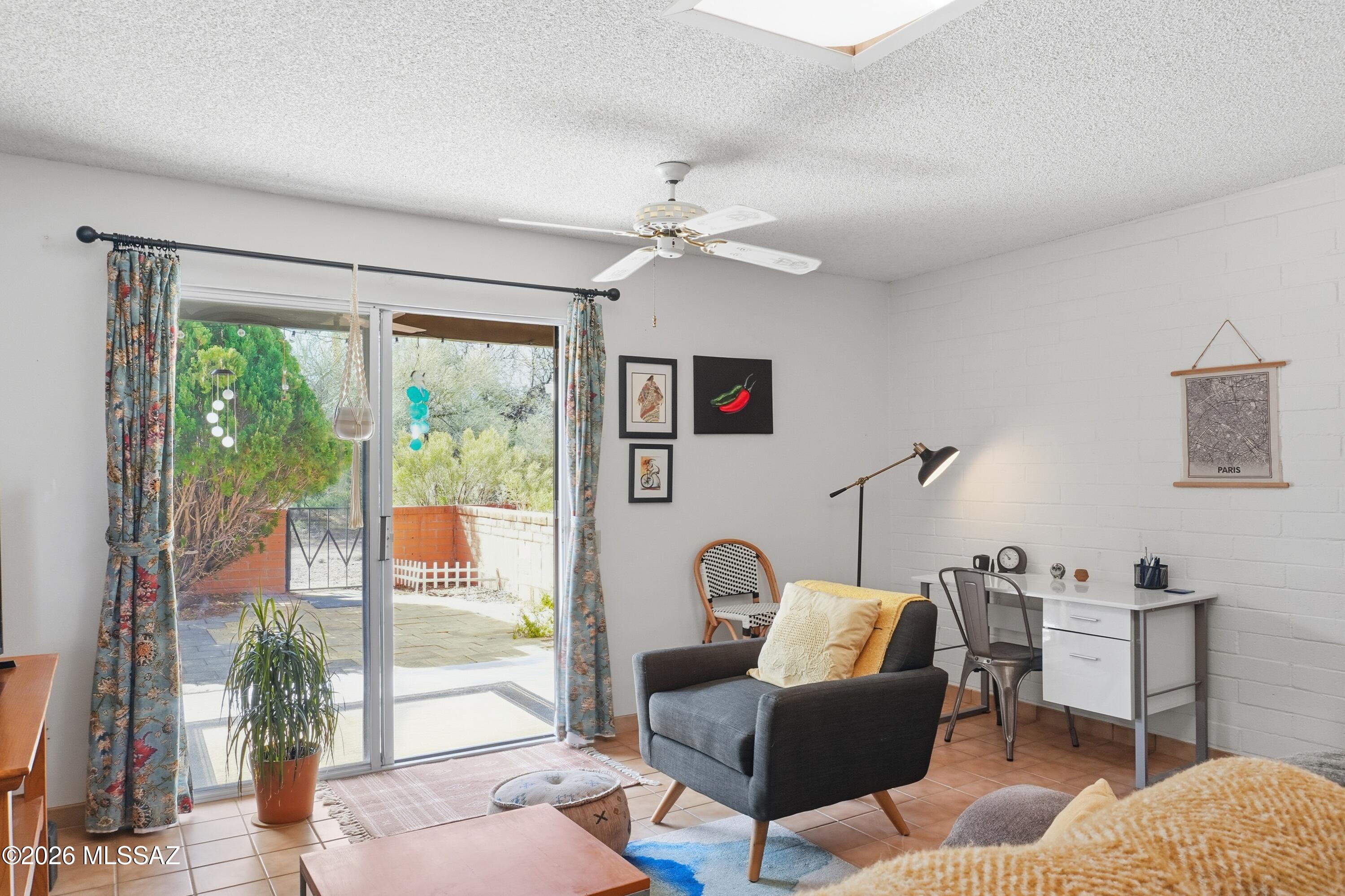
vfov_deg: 53.1
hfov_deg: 73.7
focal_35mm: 24
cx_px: 672
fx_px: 897
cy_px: 448
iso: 250
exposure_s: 1/30
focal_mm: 16
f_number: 10
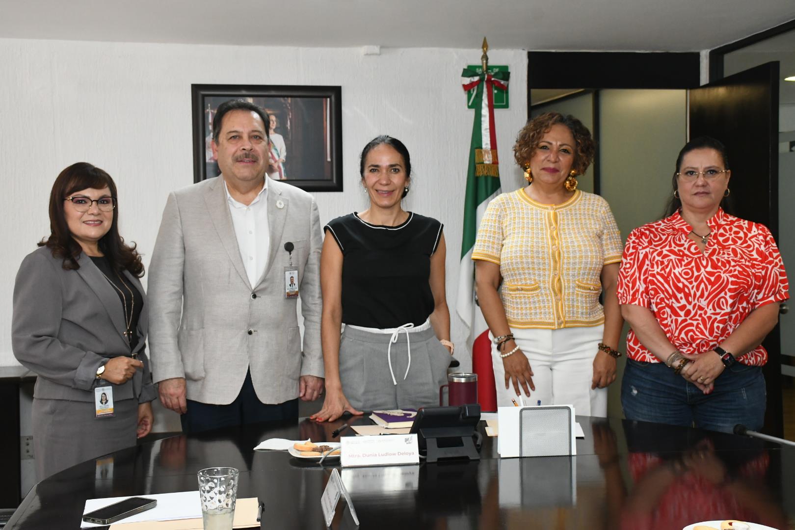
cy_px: 265
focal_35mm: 48
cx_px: 398
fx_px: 1060
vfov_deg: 28.1
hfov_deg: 41.1
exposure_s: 1/160
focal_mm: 32
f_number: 7.1
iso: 2500
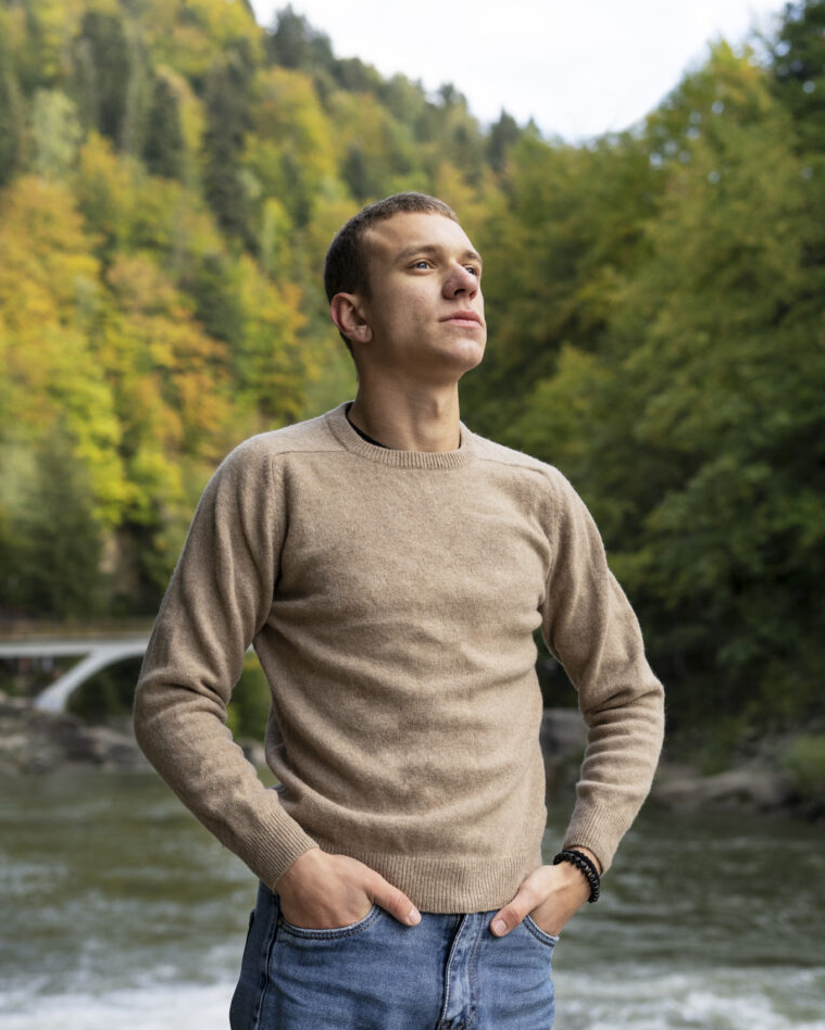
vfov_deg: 33.0
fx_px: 1739
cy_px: 469
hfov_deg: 26.7
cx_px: 416
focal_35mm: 57
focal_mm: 50
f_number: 3.5
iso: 400
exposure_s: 1/640
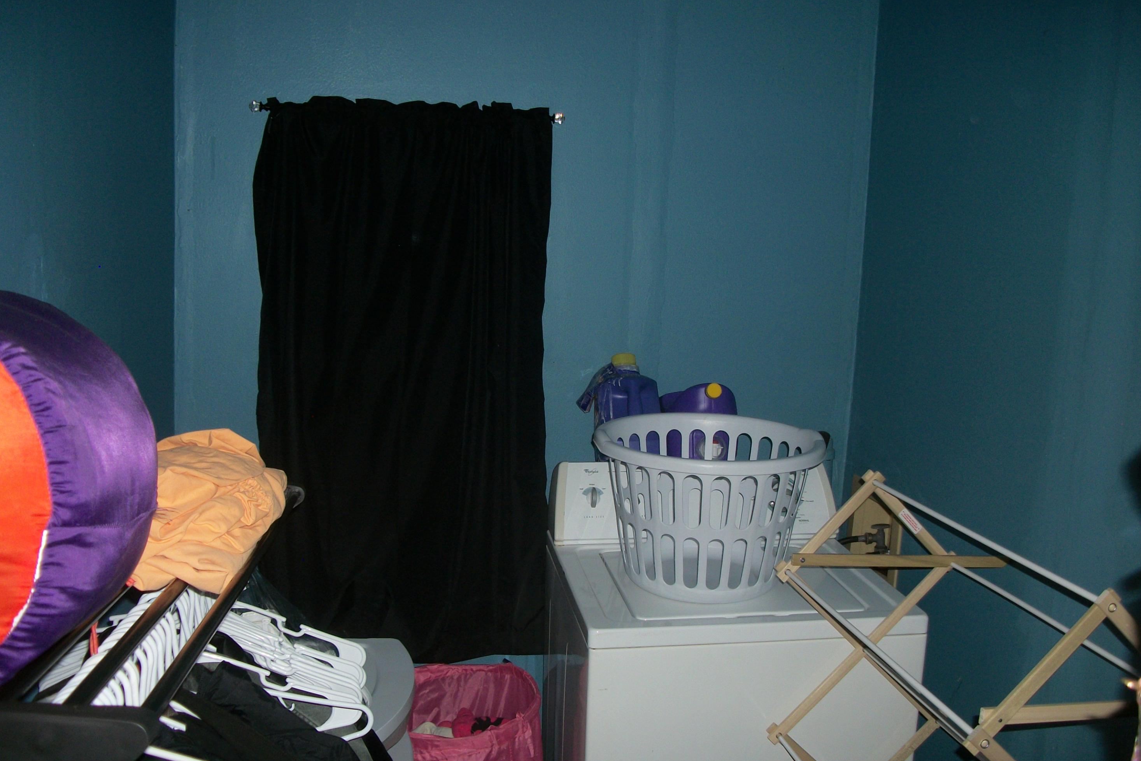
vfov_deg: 38.8
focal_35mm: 34
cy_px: 430
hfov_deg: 55.8
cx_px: 565
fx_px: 1078
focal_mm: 5.7
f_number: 2.9
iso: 80
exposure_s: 1/30
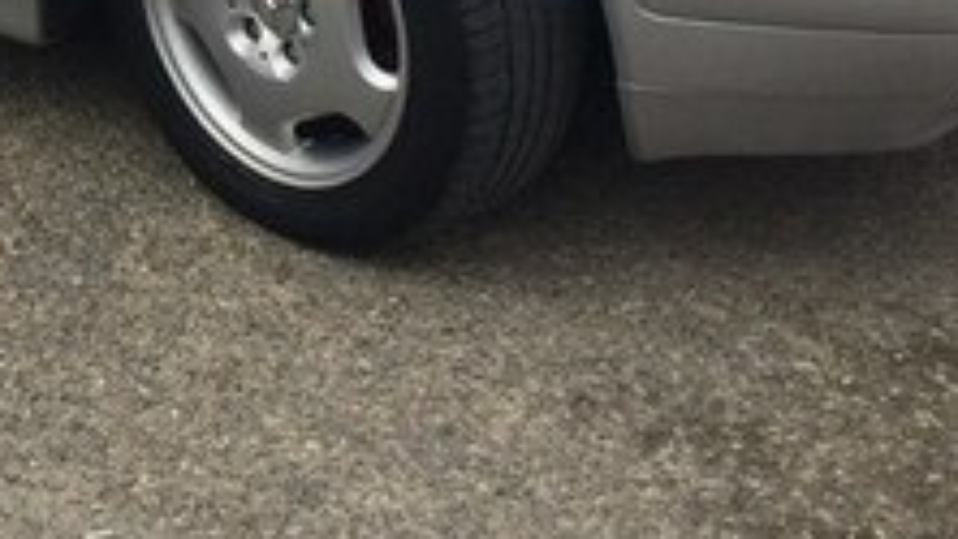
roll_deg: +3.2
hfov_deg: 21.3
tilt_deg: -19.6
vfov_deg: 12.3
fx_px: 2388
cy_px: -235
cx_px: -151
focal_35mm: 94
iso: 32
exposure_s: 1/2740
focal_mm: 4.15
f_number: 2.2
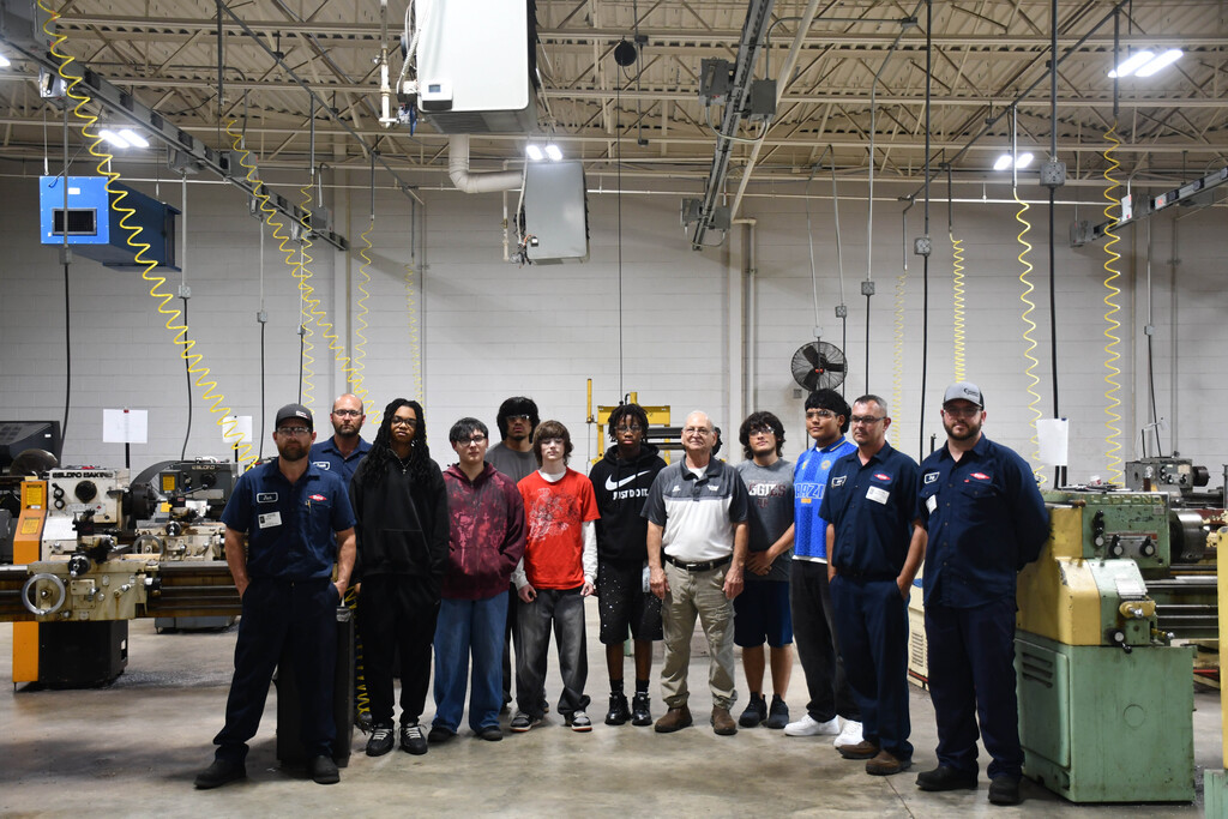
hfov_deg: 48.5
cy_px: 410
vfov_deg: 33.4
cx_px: 614
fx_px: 1365
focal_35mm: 40
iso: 800
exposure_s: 1/160
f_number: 4
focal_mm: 27
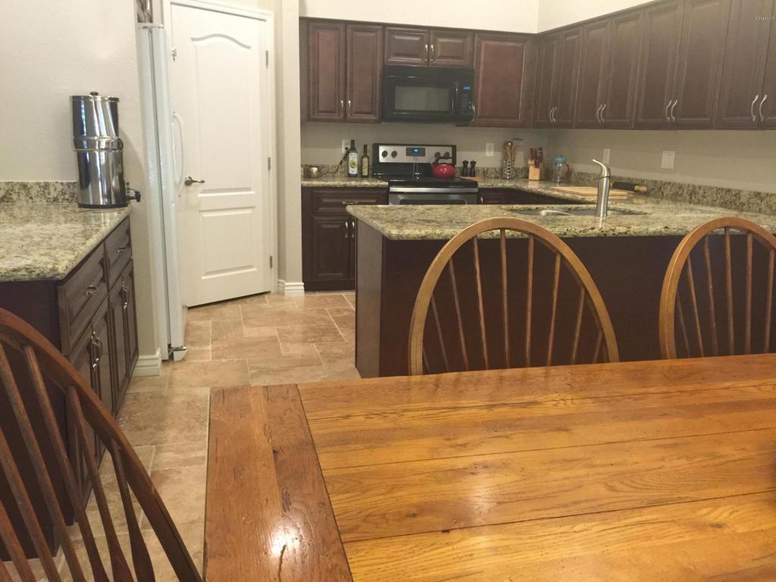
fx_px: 650
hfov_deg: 61.7
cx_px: 388
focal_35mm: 29
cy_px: 291
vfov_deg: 48.2
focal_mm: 4.15
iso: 125
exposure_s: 1/15
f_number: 2.2
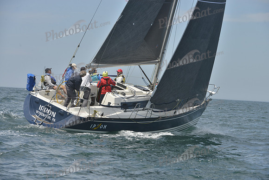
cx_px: 134
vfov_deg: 6.9
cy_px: 90
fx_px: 1495
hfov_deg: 10.3
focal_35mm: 200
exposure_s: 1/800
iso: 280
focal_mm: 200
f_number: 10
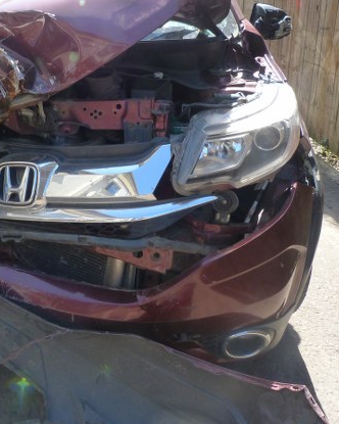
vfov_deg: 39.2
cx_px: 67
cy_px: 155
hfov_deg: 31.3
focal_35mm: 47
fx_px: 589
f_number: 4
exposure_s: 1/125
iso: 125
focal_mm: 4.5
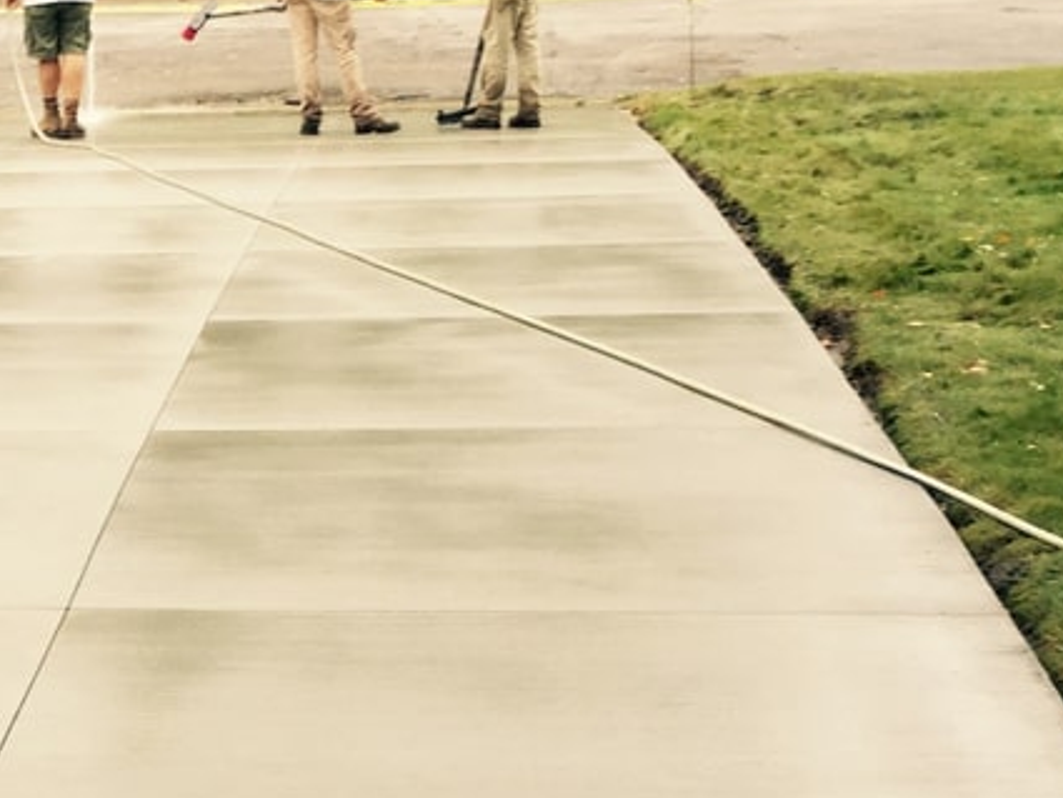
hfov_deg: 20.5
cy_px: 620
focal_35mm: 91
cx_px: -116
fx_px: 2795
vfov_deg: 16.1
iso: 40
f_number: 2.2
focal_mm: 4.15
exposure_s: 1/120
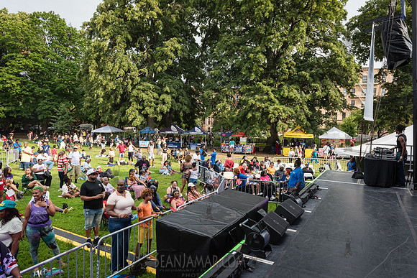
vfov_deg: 52.8
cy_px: 139
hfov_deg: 73.3
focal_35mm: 24
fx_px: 280
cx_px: 208
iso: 1000
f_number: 6.3
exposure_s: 1/640
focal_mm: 24
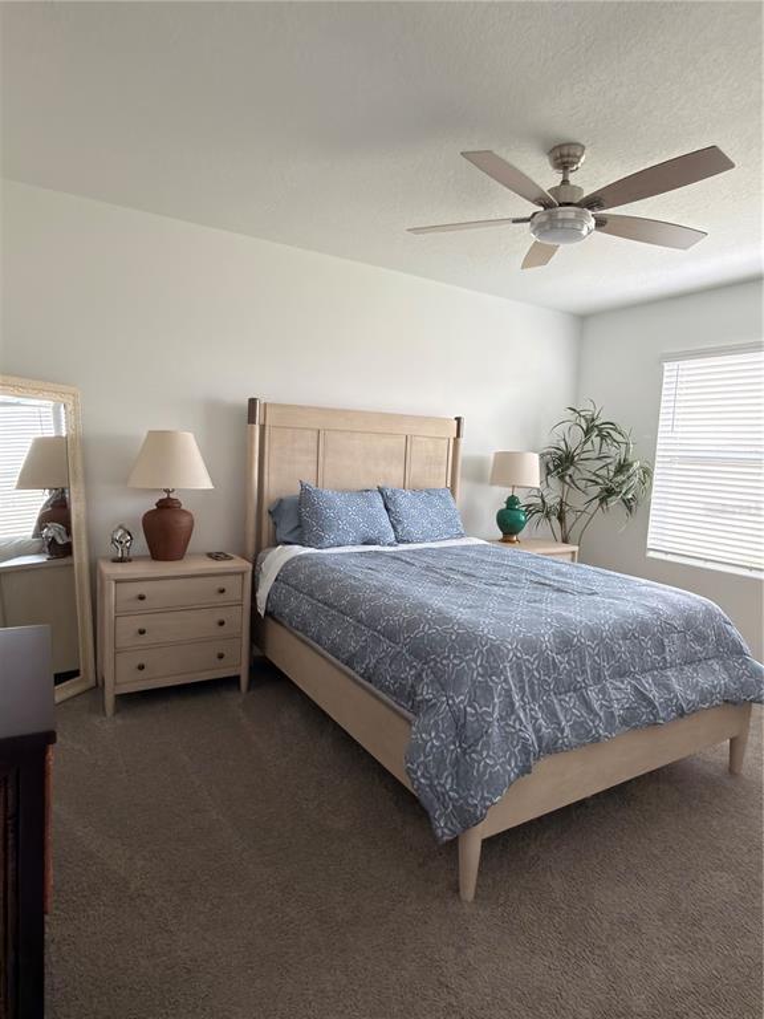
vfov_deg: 84.7
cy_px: 510
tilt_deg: -6.0
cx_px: 382
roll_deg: -2.8
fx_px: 559
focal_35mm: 19
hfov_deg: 68.7
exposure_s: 1/30
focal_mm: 2.22
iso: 125
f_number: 2.2
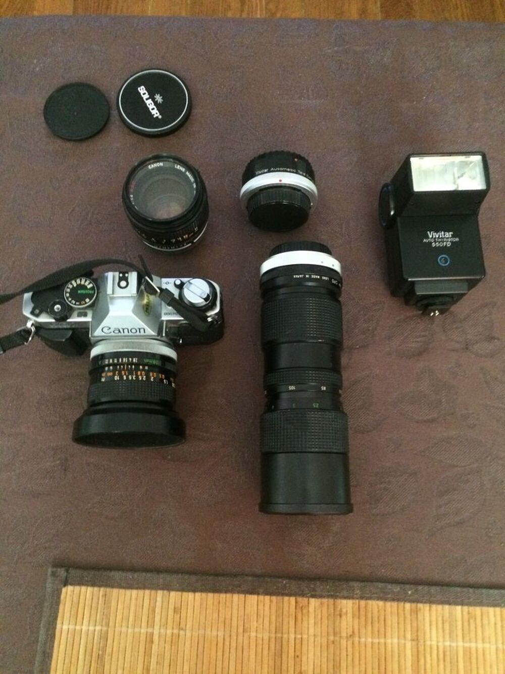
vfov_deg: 61.7
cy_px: 337
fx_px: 564
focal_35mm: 29
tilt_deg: -77.1
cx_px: 252
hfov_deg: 48.2
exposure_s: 1/17
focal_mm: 4.15
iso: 500
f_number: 2.2
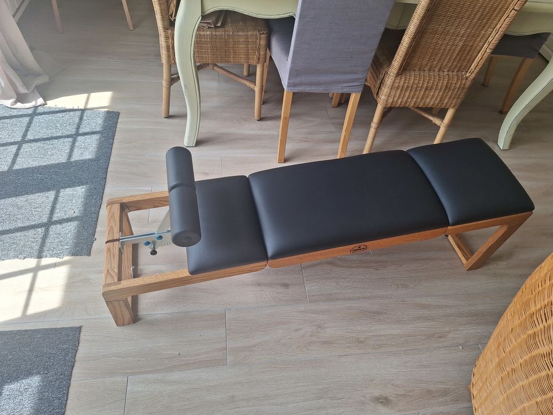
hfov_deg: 73.9
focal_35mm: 23
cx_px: 276
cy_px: 208
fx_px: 367
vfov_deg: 58.9
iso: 40
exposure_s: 1/249
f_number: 1.8
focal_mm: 5.54
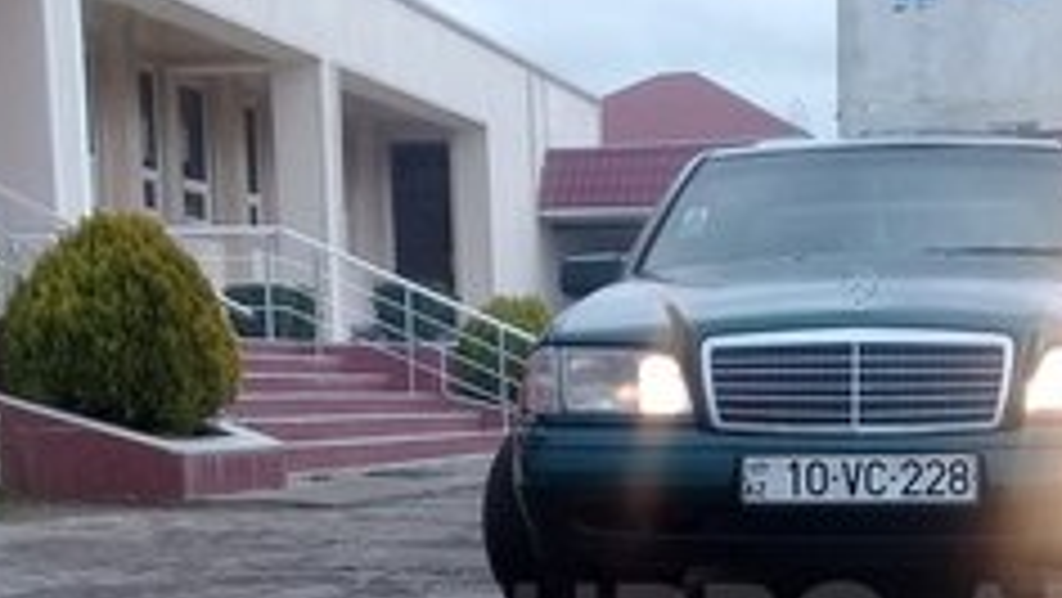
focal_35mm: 71
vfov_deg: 16.6
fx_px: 2000
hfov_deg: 29.3
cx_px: 774
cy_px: 634
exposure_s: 1/436
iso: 64
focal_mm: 3.3
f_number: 2.2
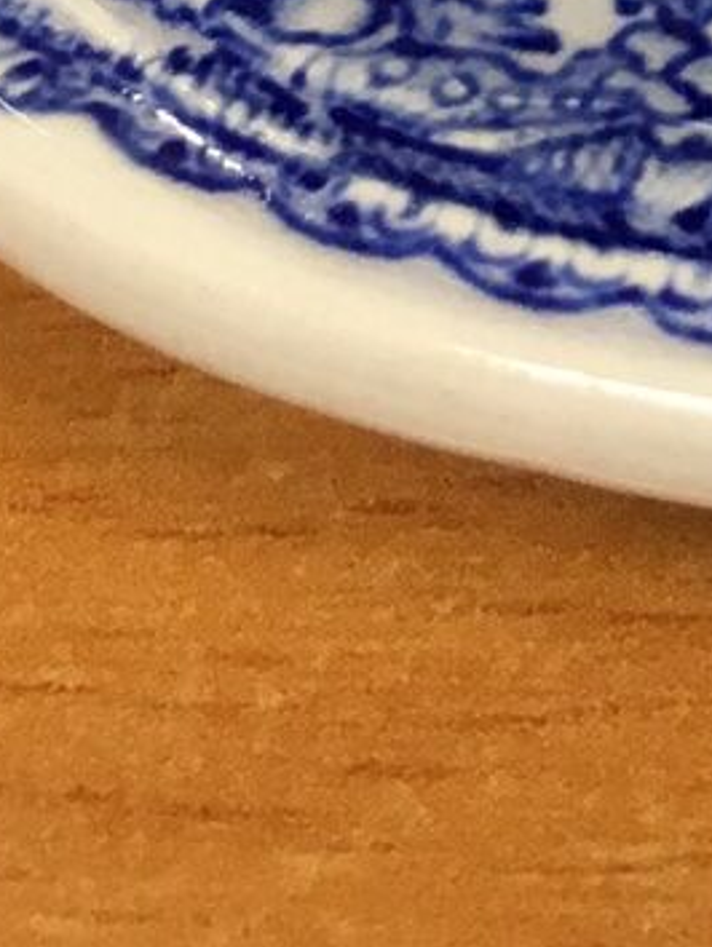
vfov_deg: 10.0
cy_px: -1576
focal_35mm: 165
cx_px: 1387
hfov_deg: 8.6
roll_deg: +1.2
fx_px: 4520
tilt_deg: -35.5
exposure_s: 1/30
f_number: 2.2
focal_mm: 4.15
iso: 50
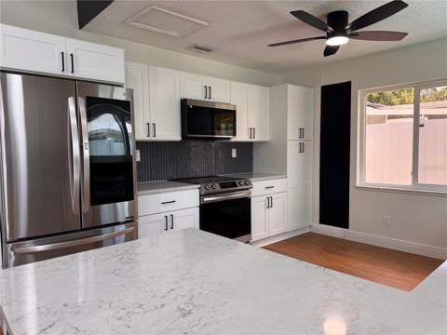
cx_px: 224
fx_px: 310
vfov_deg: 56.8
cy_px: 168
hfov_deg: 71.6
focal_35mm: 24
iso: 64
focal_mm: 6.76
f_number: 1.78
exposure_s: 1/121
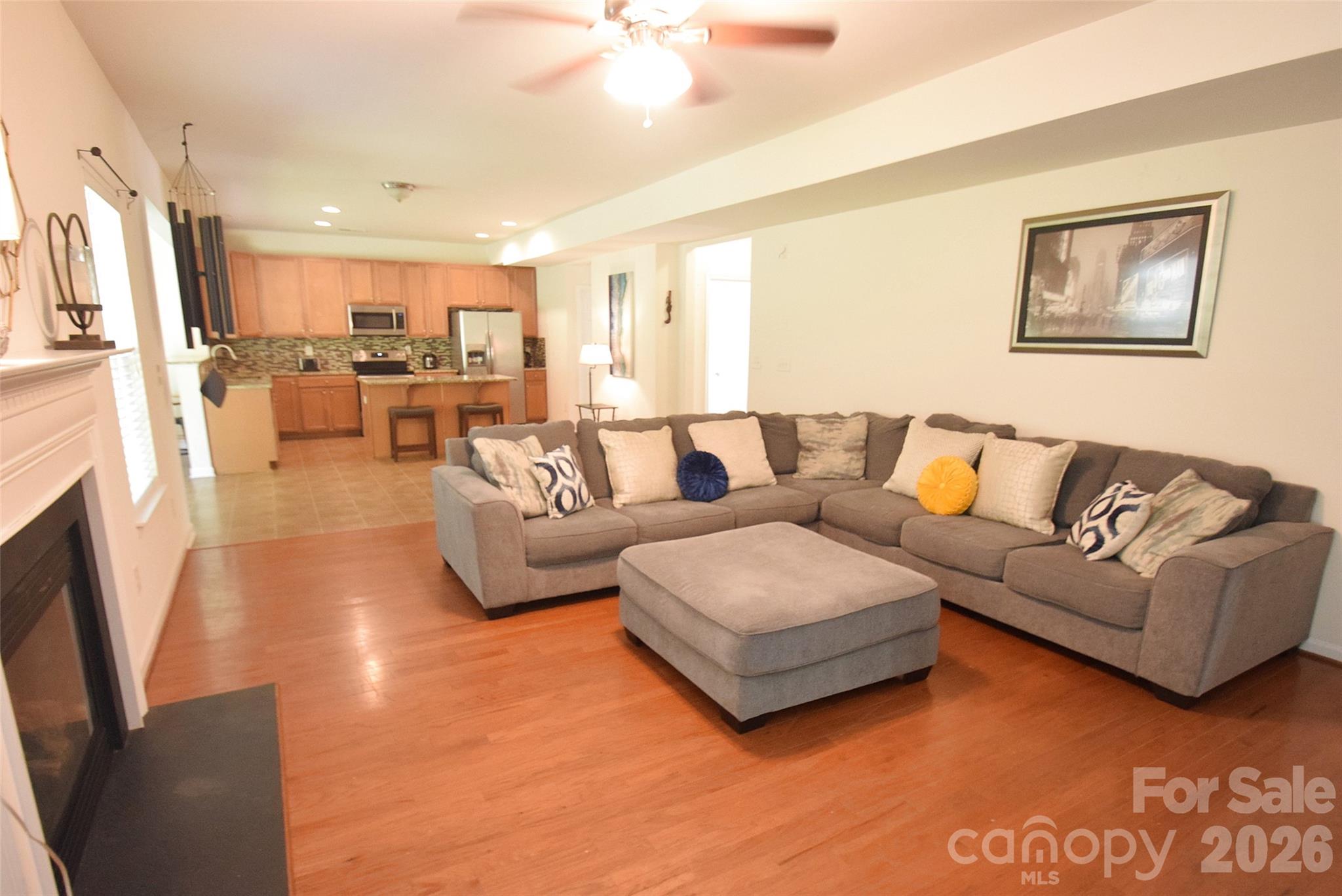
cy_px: 448
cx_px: 671
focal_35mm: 18
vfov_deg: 67.5
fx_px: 671
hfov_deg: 90.0
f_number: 3.8
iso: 2200
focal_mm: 12
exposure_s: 1/60
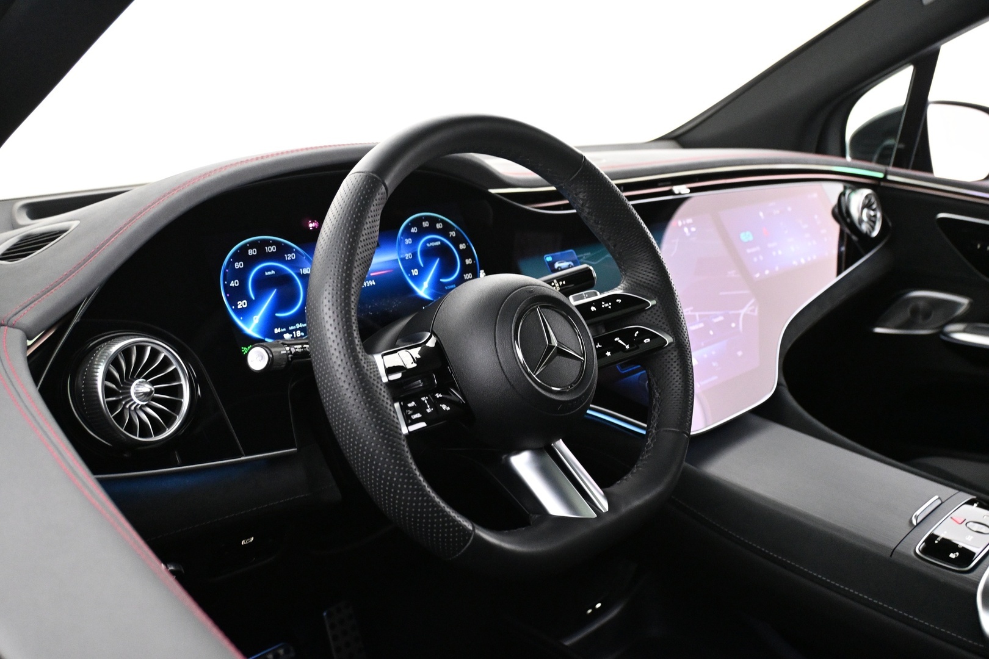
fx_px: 886
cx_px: 494
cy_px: 330
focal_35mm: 32
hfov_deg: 58.3
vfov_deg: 40.8
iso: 4000
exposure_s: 1/30
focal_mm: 21.5
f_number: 4
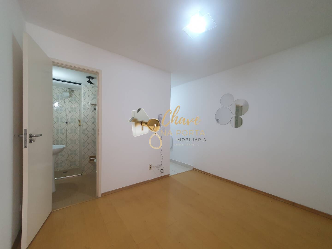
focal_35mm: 13
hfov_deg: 106.2
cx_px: 166
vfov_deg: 89.9
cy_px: 124
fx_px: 125
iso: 320
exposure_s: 1/60
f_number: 2.2
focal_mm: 1.8
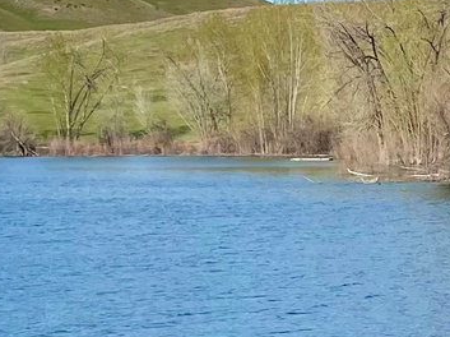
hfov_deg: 12.9
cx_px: 477
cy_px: 213
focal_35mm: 151
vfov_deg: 9.8
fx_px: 1961
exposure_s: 1/4651
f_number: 1.6
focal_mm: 4.2
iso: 32
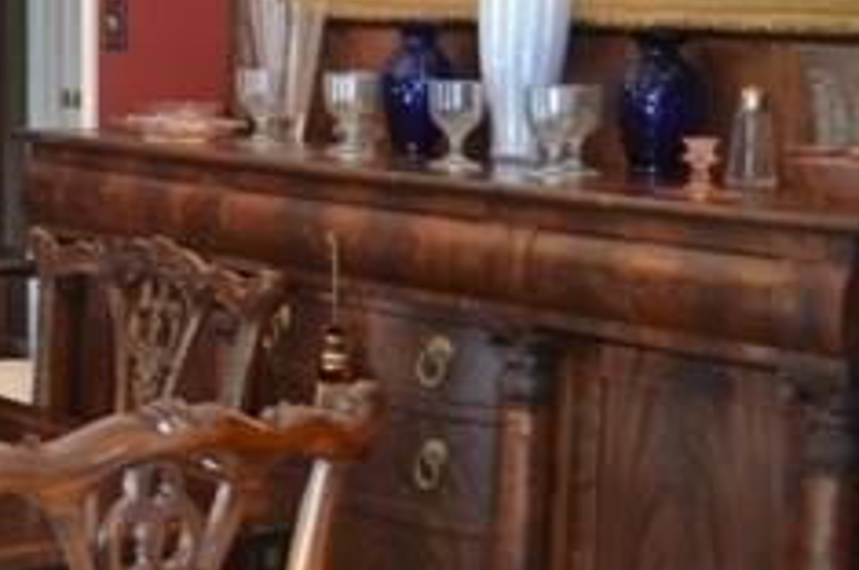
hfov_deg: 20.7
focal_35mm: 90
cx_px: -252
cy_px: 16
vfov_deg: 14.9
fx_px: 2145
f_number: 3.8
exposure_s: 1/60
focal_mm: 22
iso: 900
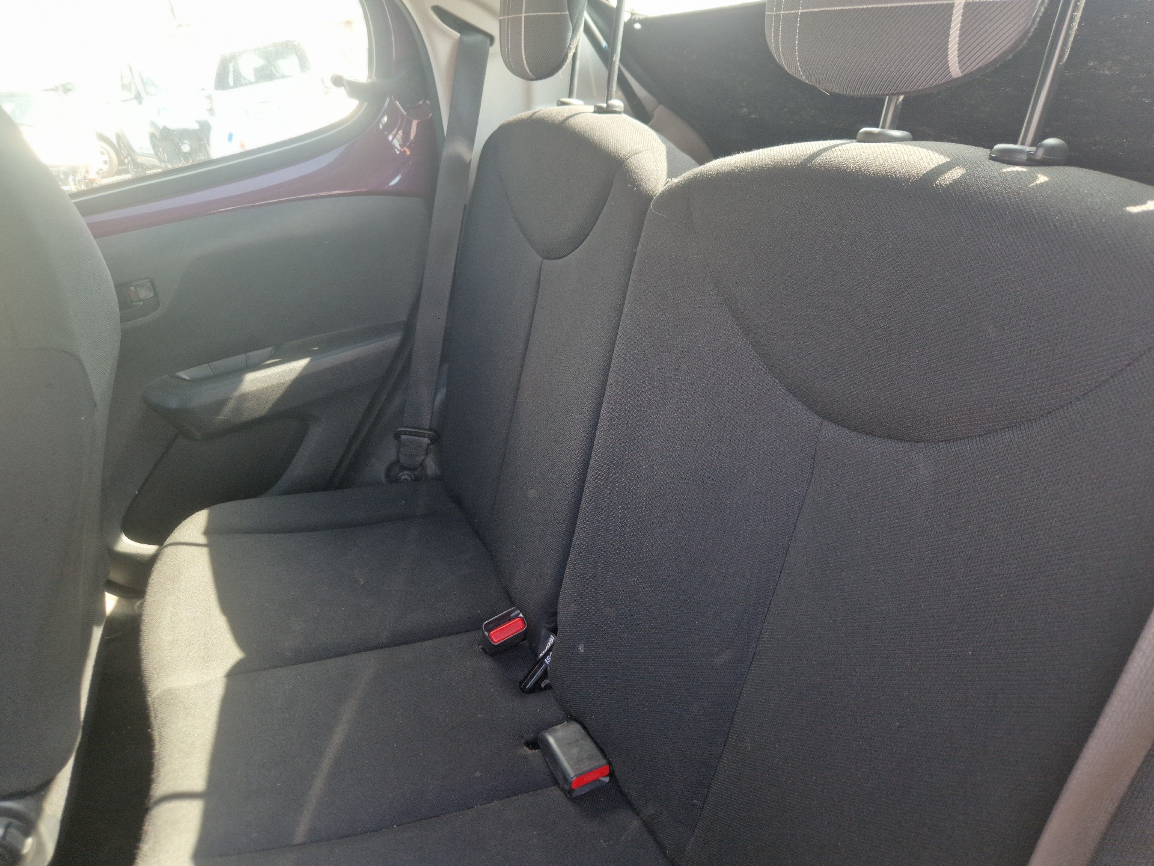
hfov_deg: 73.9
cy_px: 433
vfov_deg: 58.9
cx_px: 577
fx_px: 767
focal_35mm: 23
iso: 50
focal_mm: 5.4
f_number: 1.8
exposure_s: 1/50
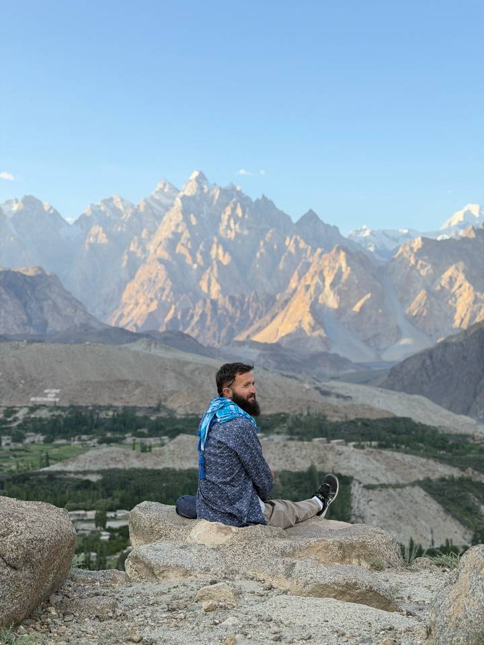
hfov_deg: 30.3
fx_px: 895
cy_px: 322
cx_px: 242
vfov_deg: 39.7
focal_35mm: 48
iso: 100
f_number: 1.78
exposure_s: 1/687
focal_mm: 6.76
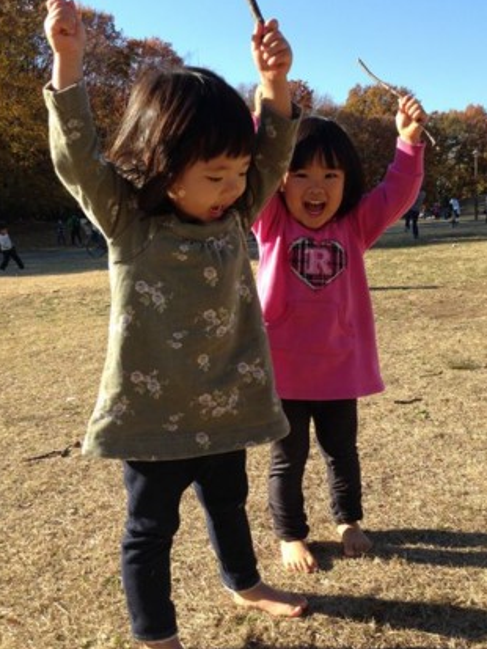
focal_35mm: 36
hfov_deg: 39.7
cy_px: 325
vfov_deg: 51.3
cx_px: 250
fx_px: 675
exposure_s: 1/638
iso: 50
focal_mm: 4.12
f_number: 2.4
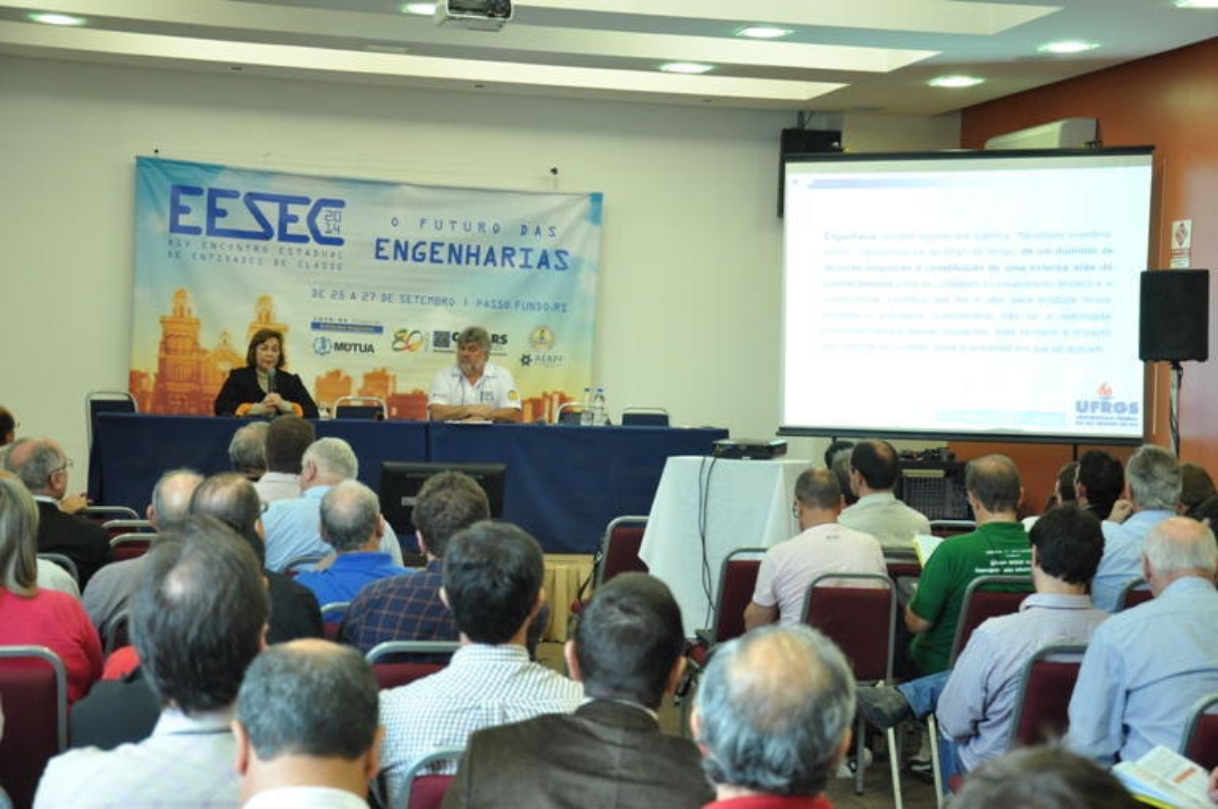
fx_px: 2129
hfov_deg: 31.9
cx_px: 609
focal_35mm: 63
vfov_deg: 21.5
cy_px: 404
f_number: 4.8
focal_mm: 42
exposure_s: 1/40
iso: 1000
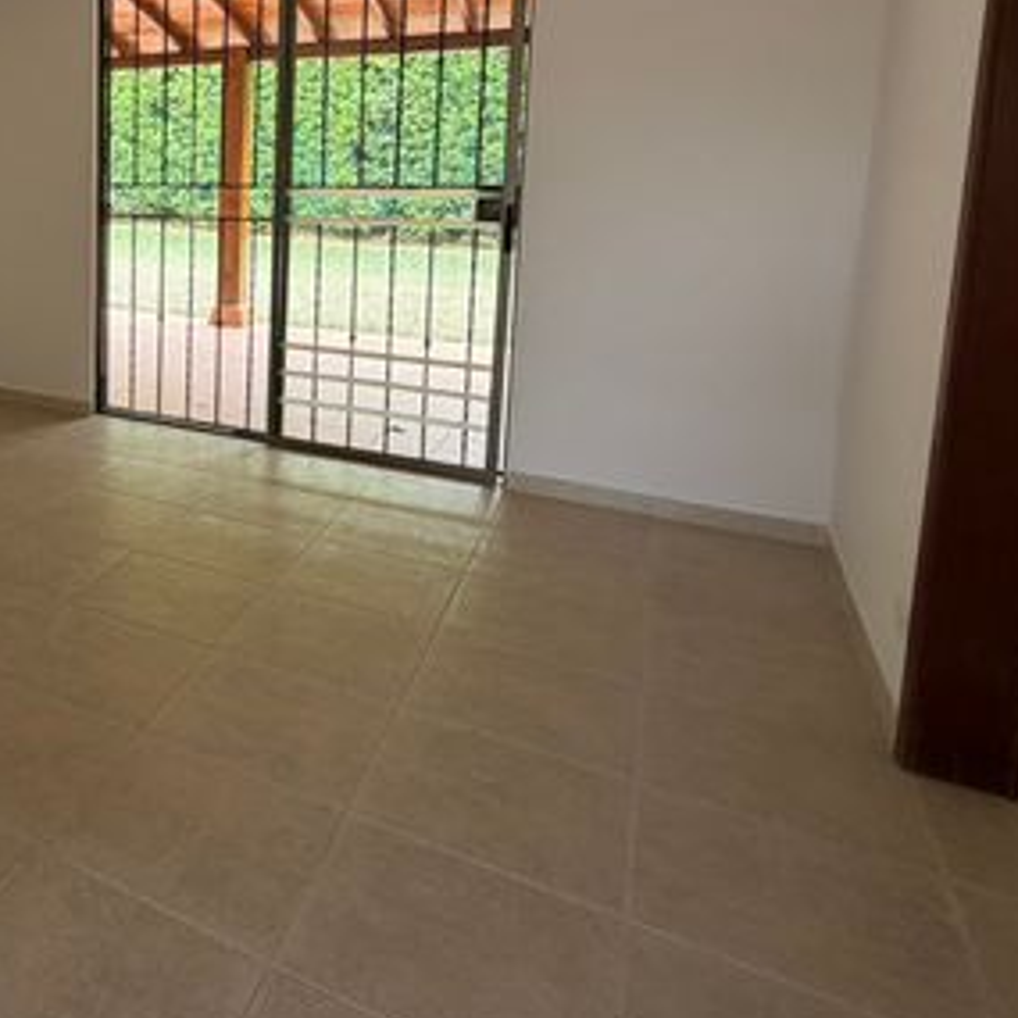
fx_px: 965
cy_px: 275
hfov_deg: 44.9
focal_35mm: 29
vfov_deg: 53.5
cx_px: -52
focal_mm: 2.22
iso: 100
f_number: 2.2
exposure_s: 1/121
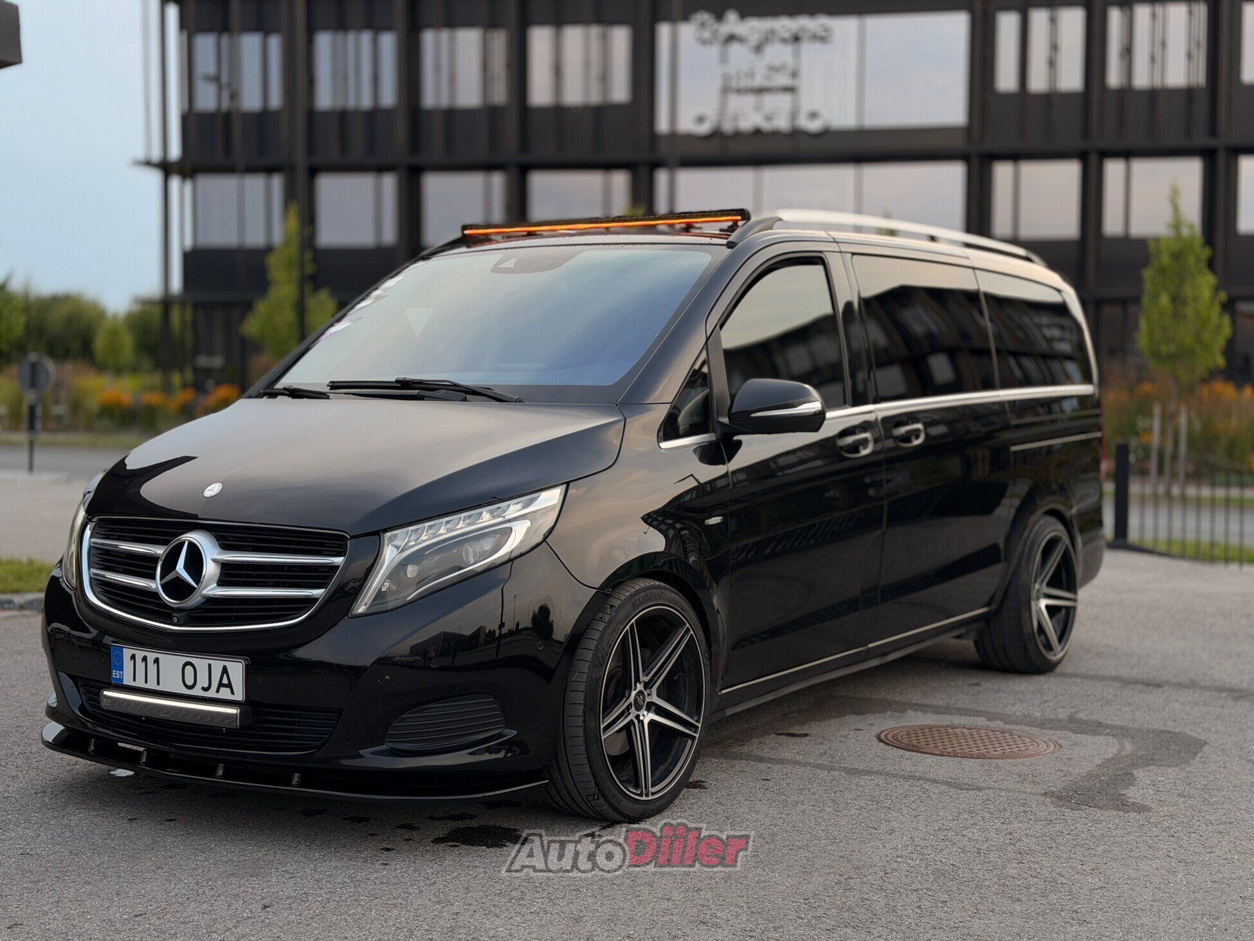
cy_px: 470
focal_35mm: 48
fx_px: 1739
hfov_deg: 39.7
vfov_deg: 30.3
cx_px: 627
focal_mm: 6.76
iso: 100
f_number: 1.78
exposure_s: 1/394
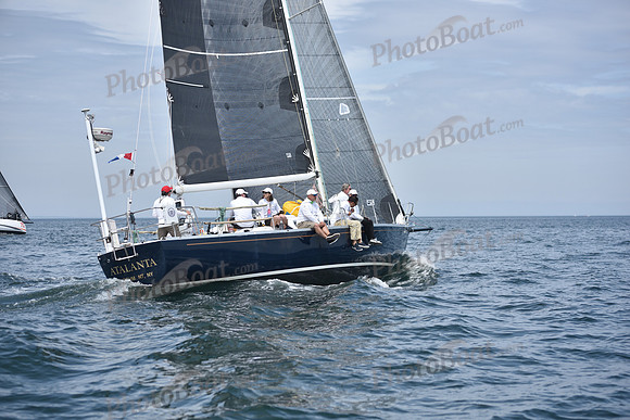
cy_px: 210
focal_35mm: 70
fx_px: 1225
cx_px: 315
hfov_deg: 28.8
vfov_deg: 19.5
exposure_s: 1/4000
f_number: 3.2
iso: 200
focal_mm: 70
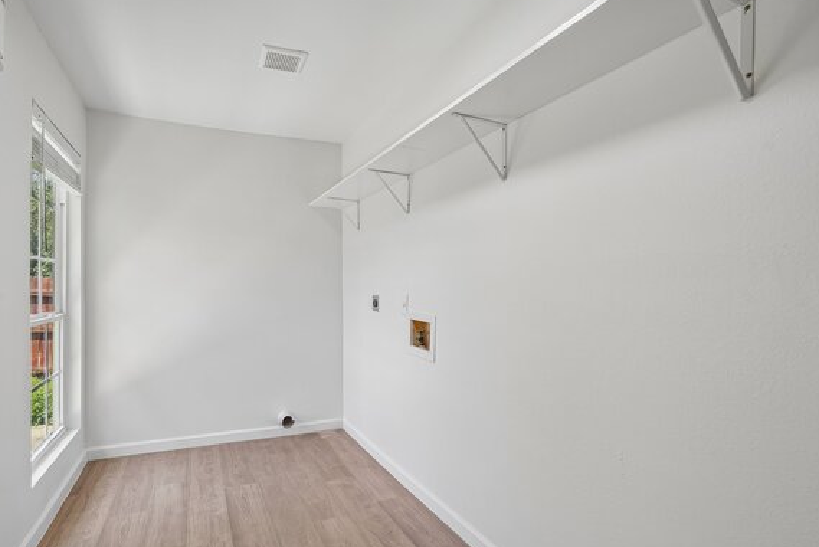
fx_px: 410
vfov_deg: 67.4
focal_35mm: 18
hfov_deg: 89.9
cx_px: 392
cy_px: 286
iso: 160
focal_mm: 16
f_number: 8
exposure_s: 1/30
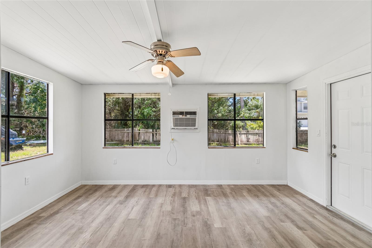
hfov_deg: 100.4
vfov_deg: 77.3
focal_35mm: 15
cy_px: 124
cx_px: 186
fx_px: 155
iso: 100
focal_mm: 10
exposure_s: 1/5
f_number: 5.6
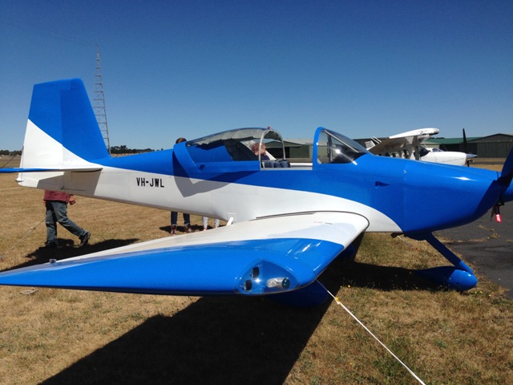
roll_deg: -0.9
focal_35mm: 33
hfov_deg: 55.4
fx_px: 489
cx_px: 256
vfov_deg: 42.9
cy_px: 192
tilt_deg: -4.5
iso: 50
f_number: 2.4
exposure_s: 1/3623
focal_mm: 4.12
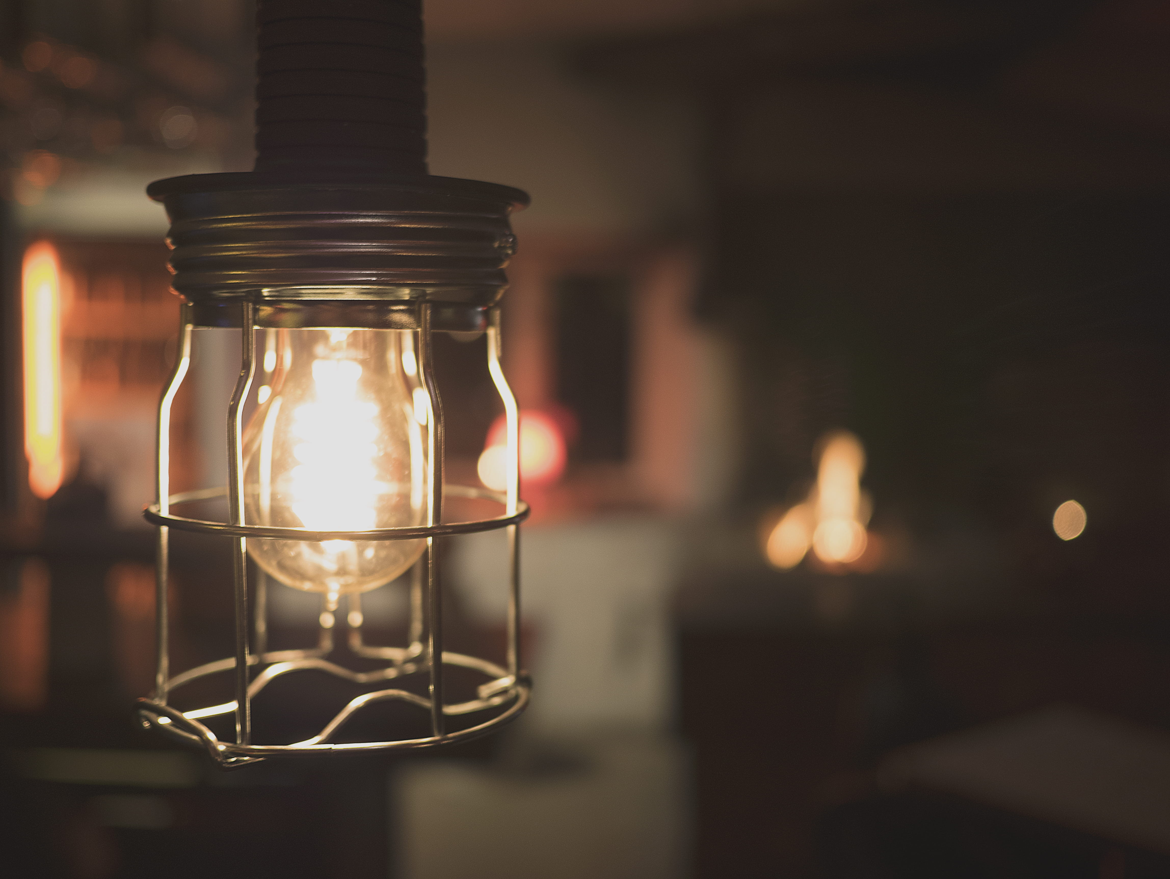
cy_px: 440
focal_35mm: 40
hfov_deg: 46.8
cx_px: 585
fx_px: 1353
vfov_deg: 36.0
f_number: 1.7
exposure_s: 1/20
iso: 200
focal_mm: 20
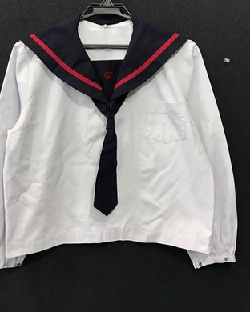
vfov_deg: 51.2
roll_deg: -0.1
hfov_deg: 42.1
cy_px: 126
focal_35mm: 35
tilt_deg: -3.3
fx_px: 324
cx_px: 108
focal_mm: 3.99
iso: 32
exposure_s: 1/33
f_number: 1.8
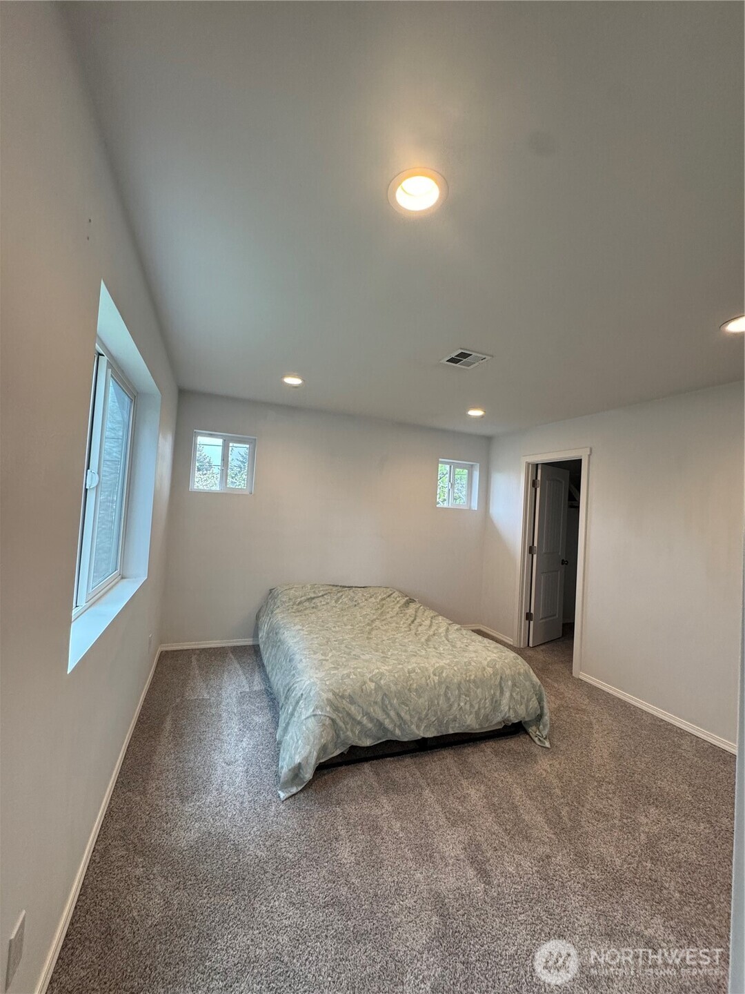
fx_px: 402
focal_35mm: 14
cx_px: 372
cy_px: 497
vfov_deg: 102.1
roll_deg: -3.0
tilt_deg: +1.8
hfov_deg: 85.7
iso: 200
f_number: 2.2
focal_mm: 2.22
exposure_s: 1/120
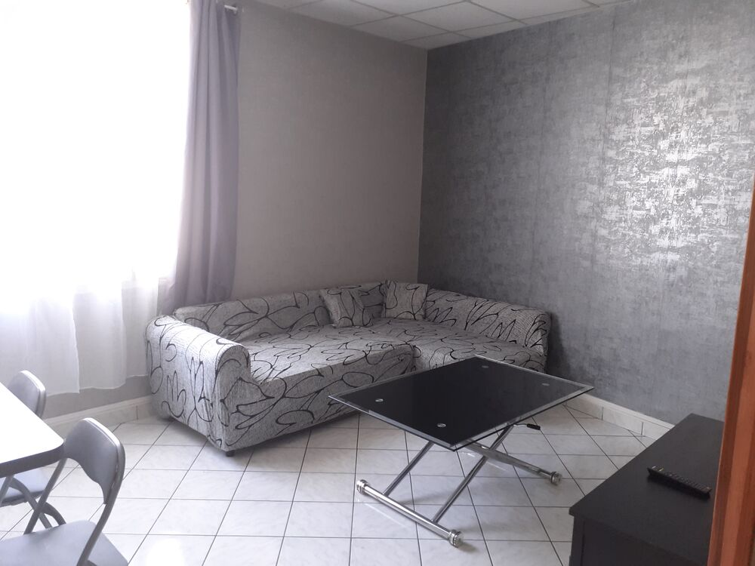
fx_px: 589
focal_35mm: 27
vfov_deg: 51.4
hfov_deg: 65.3
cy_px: 283
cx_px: 378
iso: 125
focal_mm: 3.6
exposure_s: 1/50
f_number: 1.9
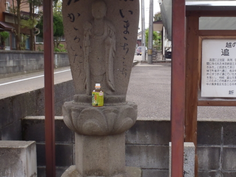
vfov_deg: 28.5
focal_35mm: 51
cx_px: 148
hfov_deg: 37.3
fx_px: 348
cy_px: 88
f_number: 3.9
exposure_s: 1/60
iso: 100
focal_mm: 5
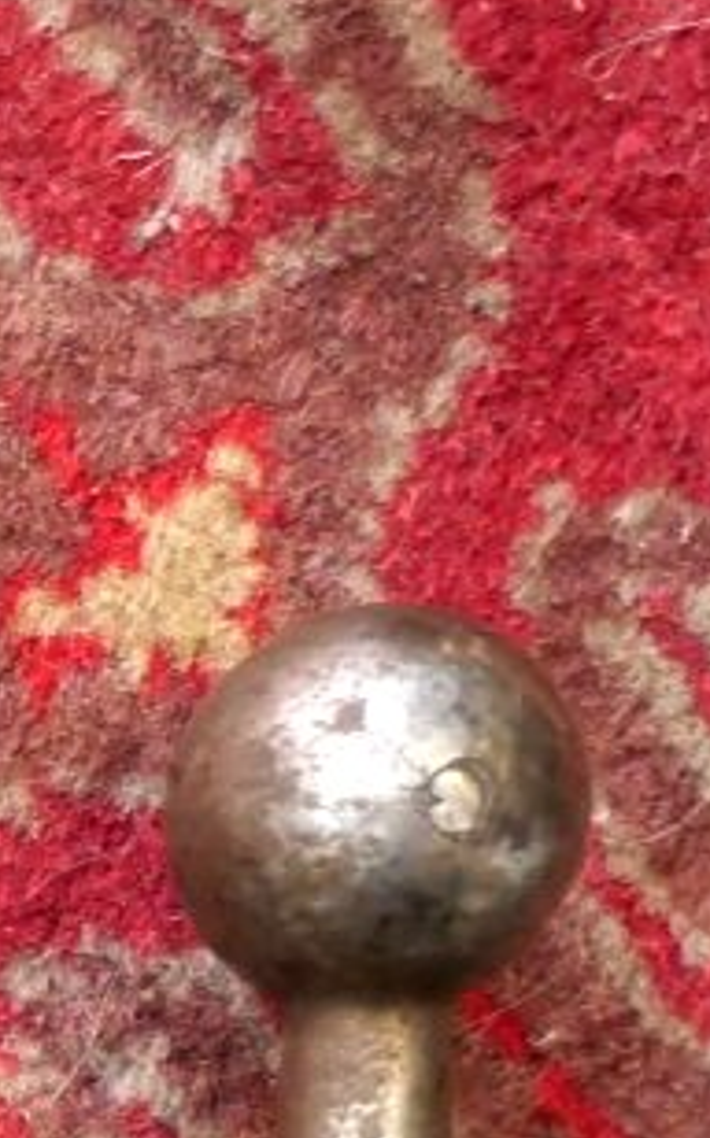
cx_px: -1254
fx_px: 3846
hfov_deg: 9.0
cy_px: 1589
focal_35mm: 124
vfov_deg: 15.8
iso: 1600
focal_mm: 15
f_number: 3.7
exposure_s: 1/60
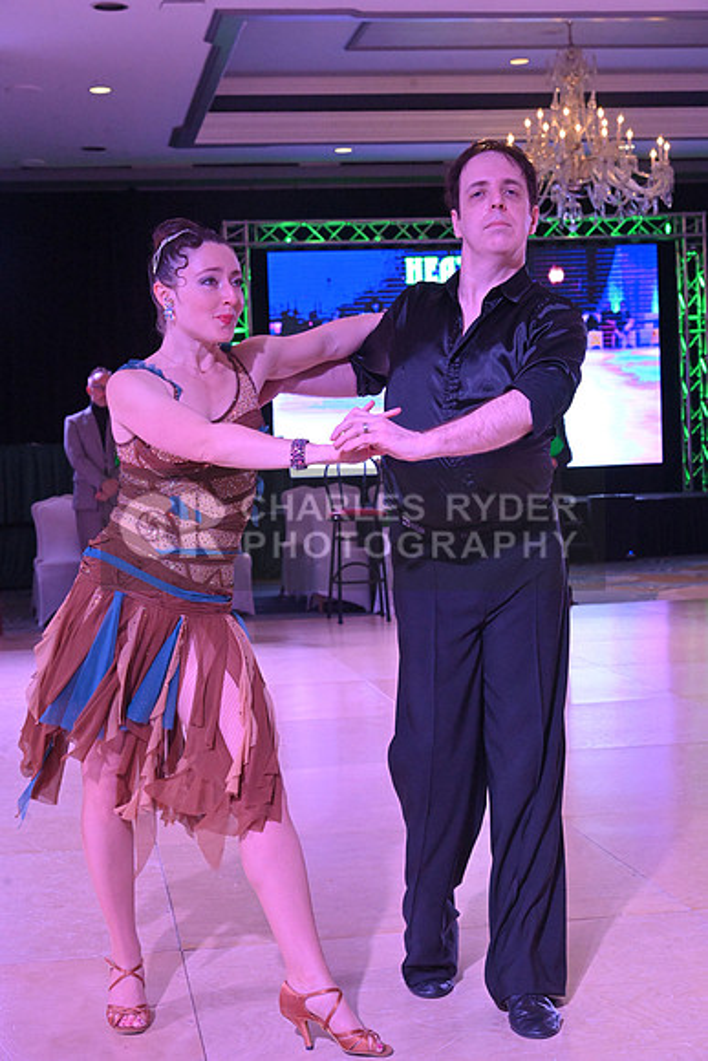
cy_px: 530
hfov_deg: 21.9
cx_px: 354
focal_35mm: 62
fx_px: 1828
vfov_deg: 32.4
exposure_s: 1/250
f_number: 8
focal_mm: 62
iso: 5000
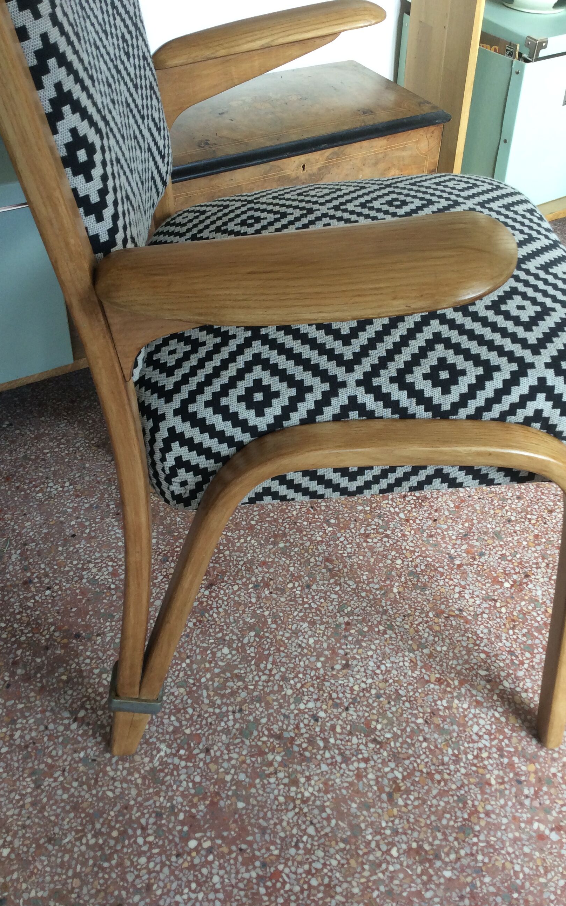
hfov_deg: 37.3
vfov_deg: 56.7
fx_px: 839
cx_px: 294
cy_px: 454
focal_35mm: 34
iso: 50
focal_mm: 3.3
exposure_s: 1/25
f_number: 2.4
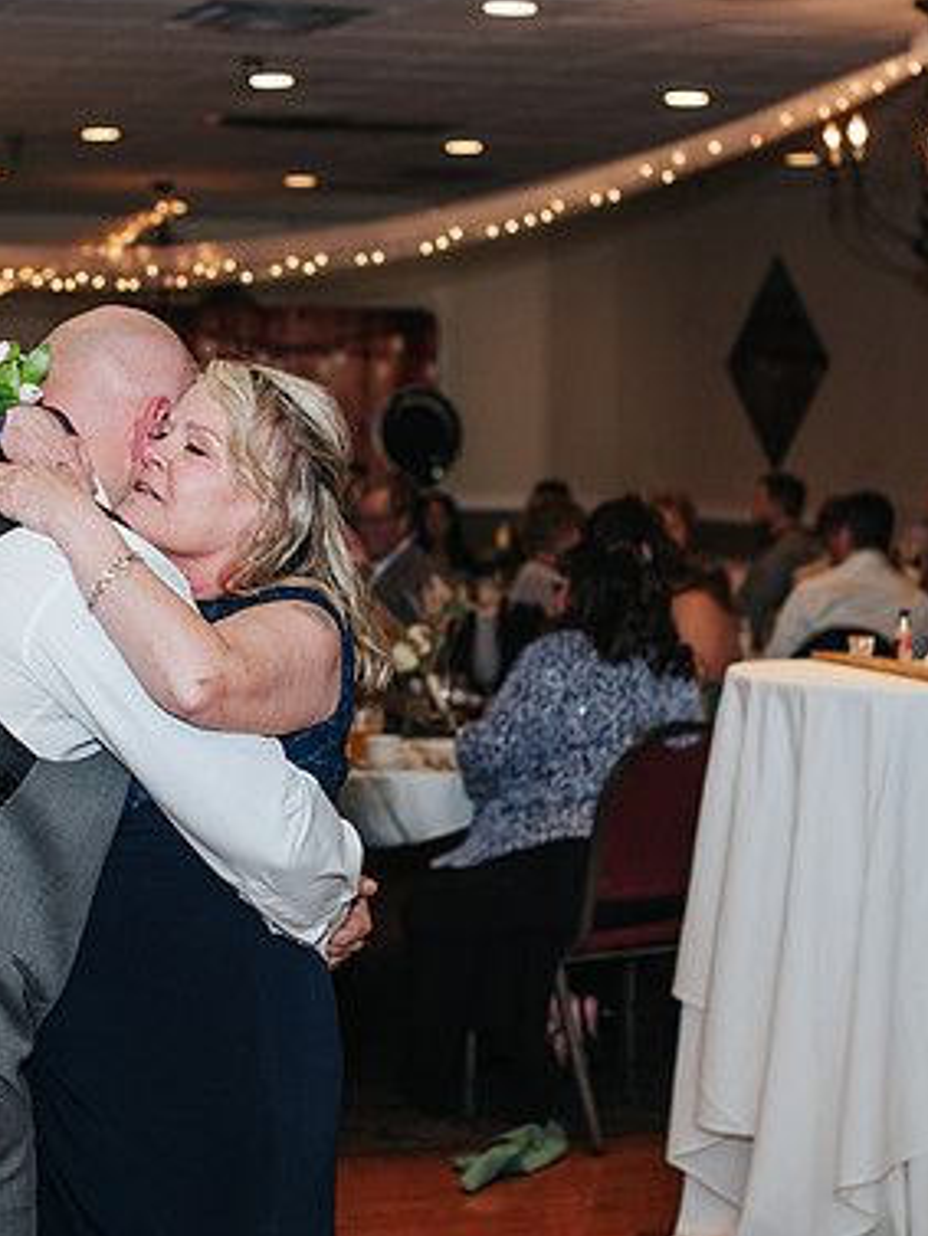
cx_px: 154
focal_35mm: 87
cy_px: 500
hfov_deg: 16.8
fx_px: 3108
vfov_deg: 22.5
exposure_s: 1/200
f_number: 3.2
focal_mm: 50
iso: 800
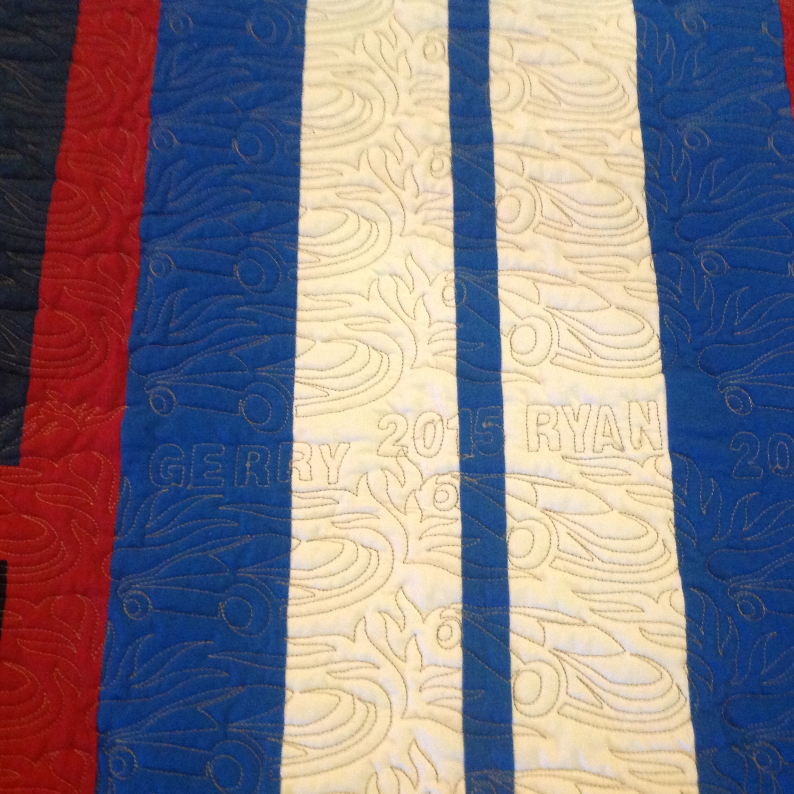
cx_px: 436
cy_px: 402
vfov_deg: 40.0
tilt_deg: -72.5
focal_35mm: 42
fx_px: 1090
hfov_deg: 40.0
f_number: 2.4
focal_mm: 4.28
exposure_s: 1/15
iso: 400
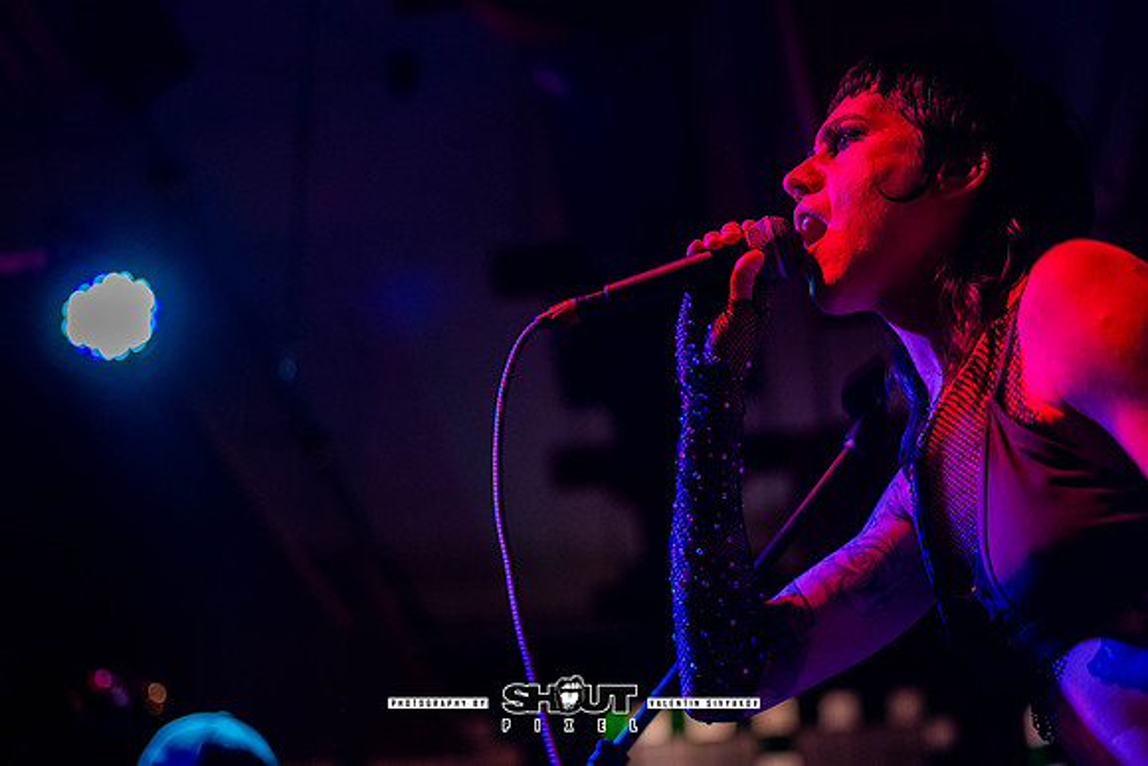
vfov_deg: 23.9
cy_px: 391
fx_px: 1813
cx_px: 568
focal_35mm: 57
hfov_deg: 35.1
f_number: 1.8
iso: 3200
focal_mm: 50
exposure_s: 1/160
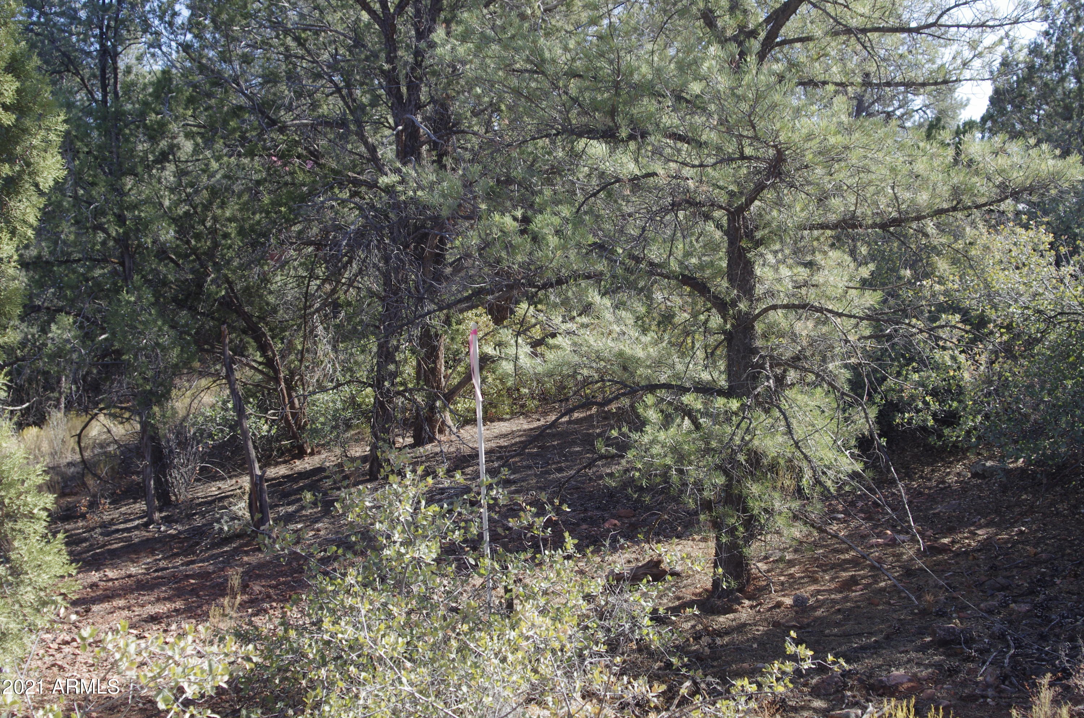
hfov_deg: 46.5
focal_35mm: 42
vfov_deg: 31.8
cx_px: 542
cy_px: 359
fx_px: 1262
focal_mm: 28
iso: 640
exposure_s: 1/125
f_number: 5.6
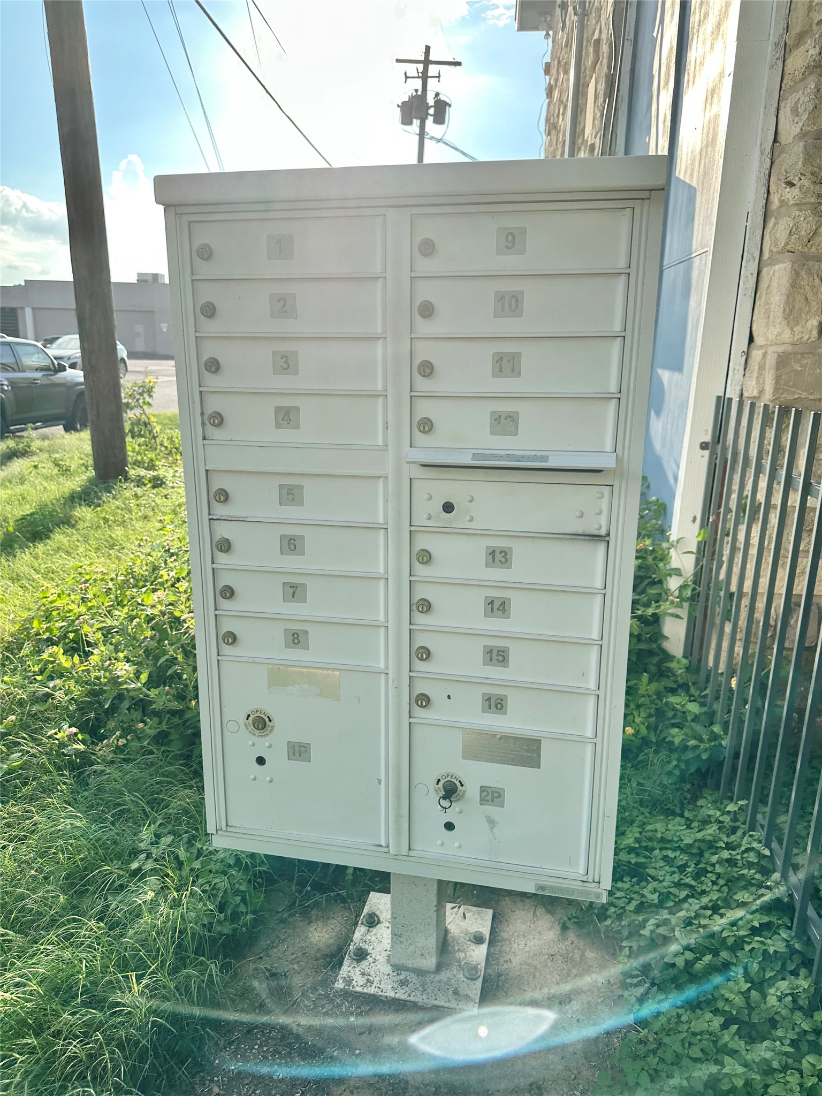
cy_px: 548
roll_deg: -3.4
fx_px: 760
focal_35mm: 24
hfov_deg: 56.8
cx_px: 411
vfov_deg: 71.6
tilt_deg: -11.1
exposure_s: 1/2110
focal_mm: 6.86
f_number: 1.78
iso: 80
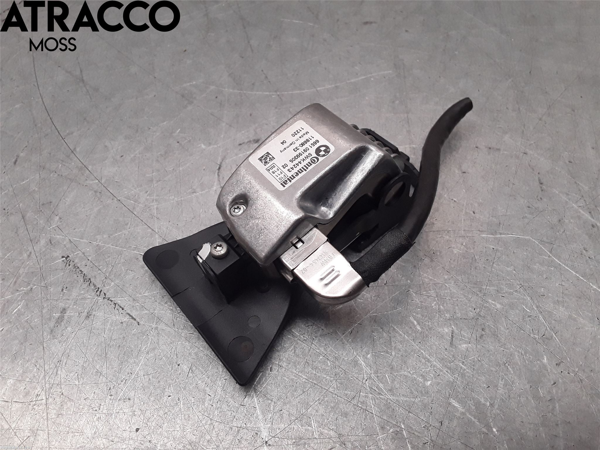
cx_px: 300
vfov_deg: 49.7
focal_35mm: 28
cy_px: 225
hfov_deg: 63.4
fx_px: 485
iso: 100
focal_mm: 2.91
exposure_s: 1/173
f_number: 1.9
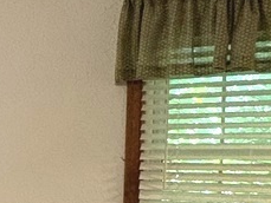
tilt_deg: -0.9
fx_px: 689
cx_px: -288
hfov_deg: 16.4
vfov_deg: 16.6
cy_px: 178
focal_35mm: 88
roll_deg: -0.8
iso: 500
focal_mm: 2.22
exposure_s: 1/60
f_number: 2.2
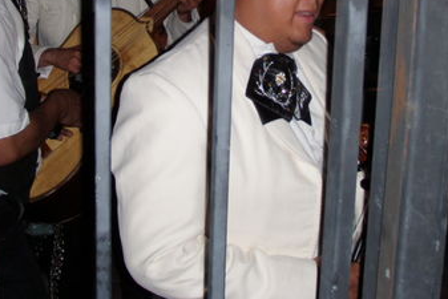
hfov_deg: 27.0
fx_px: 934
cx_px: 239
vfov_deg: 17.8
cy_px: 1
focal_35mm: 75
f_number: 3.5
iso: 125
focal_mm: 6.7
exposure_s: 1/30
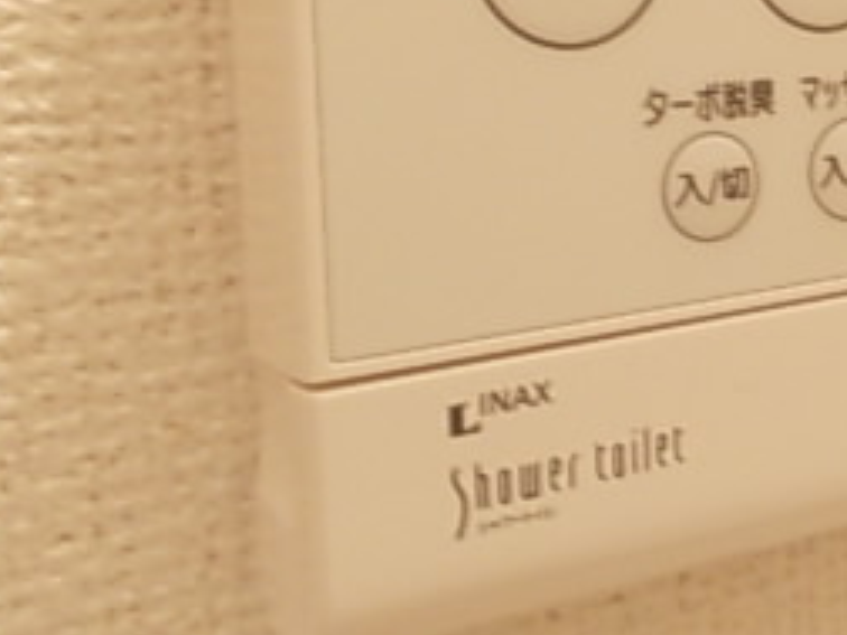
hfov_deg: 25.1
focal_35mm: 71
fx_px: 1737
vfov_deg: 20.3
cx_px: 975
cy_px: 71
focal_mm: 4
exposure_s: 1/15
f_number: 2.7
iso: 200
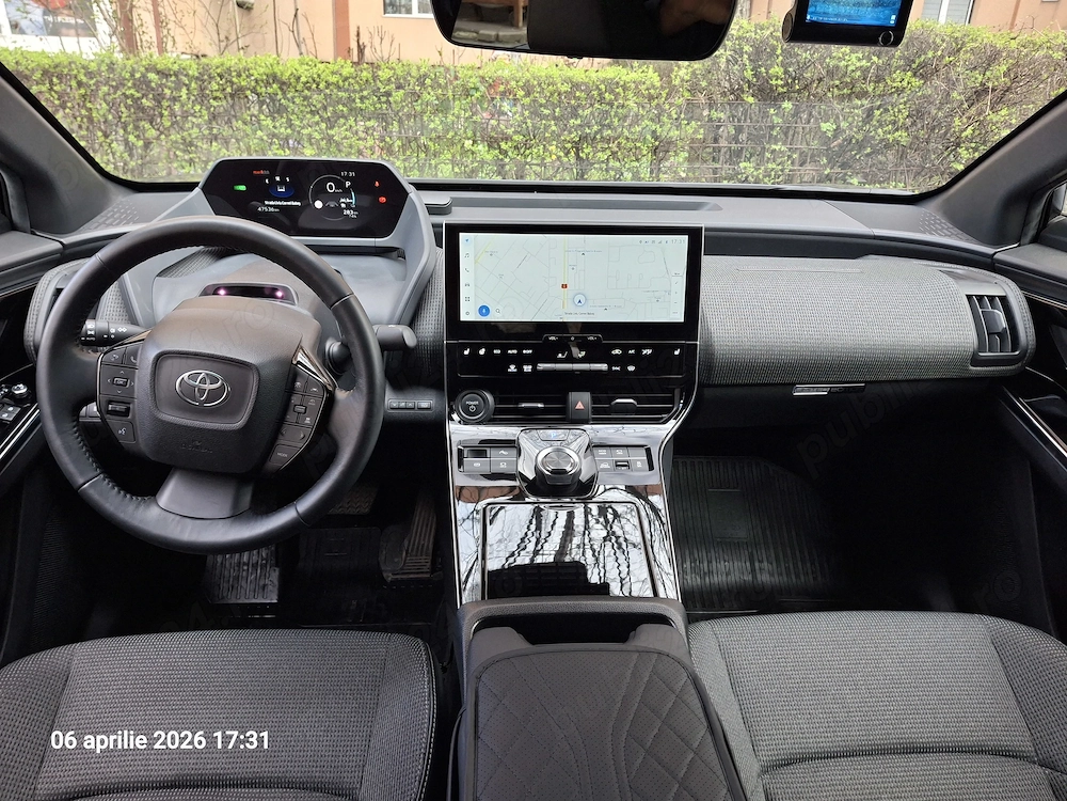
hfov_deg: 69.4
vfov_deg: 54.9
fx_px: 771
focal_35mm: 25
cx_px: 534
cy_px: 400
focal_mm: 4.69
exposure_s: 1/100
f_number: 1.8
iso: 80
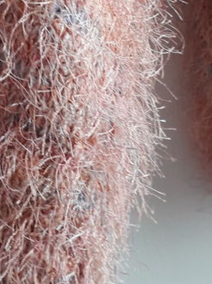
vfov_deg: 23.3
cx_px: 130
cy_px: -7
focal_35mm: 80
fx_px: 654
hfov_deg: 18.4
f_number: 1.9
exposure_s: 1/50
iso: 64
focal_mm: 3.6
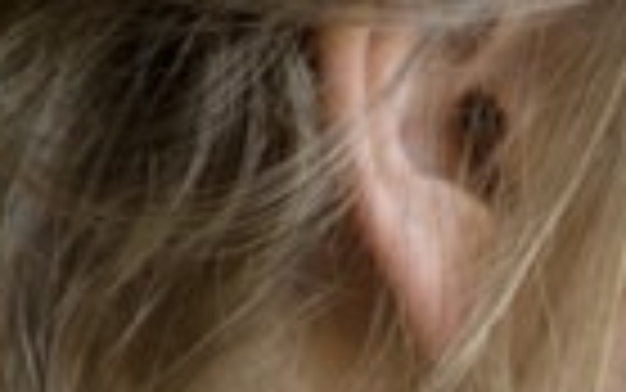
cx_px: 207
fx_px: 9592
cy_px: 734
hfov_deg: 3.7
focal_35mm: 562
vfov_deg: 2.3
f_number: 2.2
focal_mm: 85
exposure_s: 1/200
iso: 250
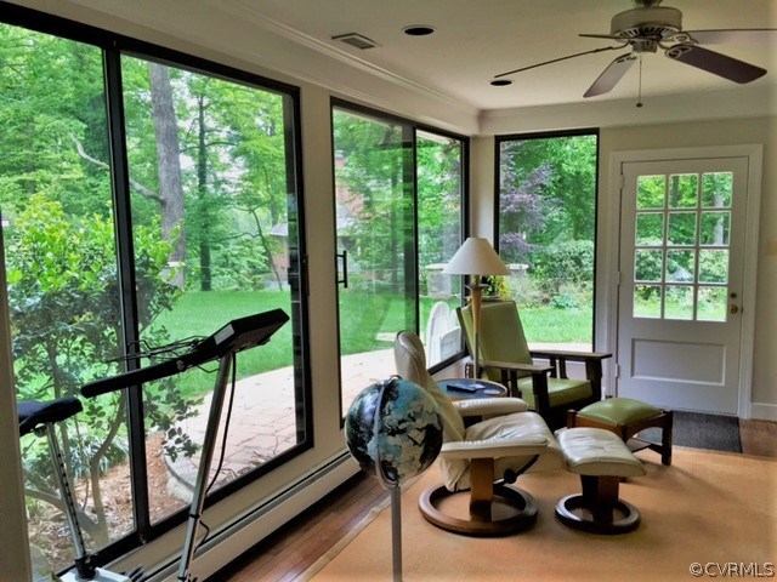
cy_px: 291
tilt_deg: -6.6
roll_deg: +0.9
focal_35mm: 29
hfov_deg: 61.7
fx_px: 651
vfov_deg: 48.2
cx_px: 388
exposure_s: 1/30
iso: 32
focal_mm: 4.15
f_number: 2.2
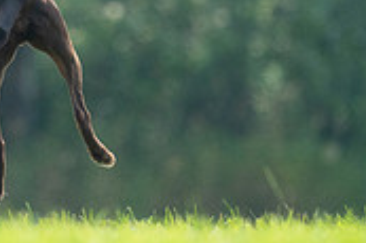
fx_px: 20446
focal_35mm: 2013
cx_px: 23
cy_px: -138
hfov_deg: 1.0
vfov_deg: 0.7
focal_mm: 600
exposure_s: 1/4000
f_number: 6.3
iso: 4000
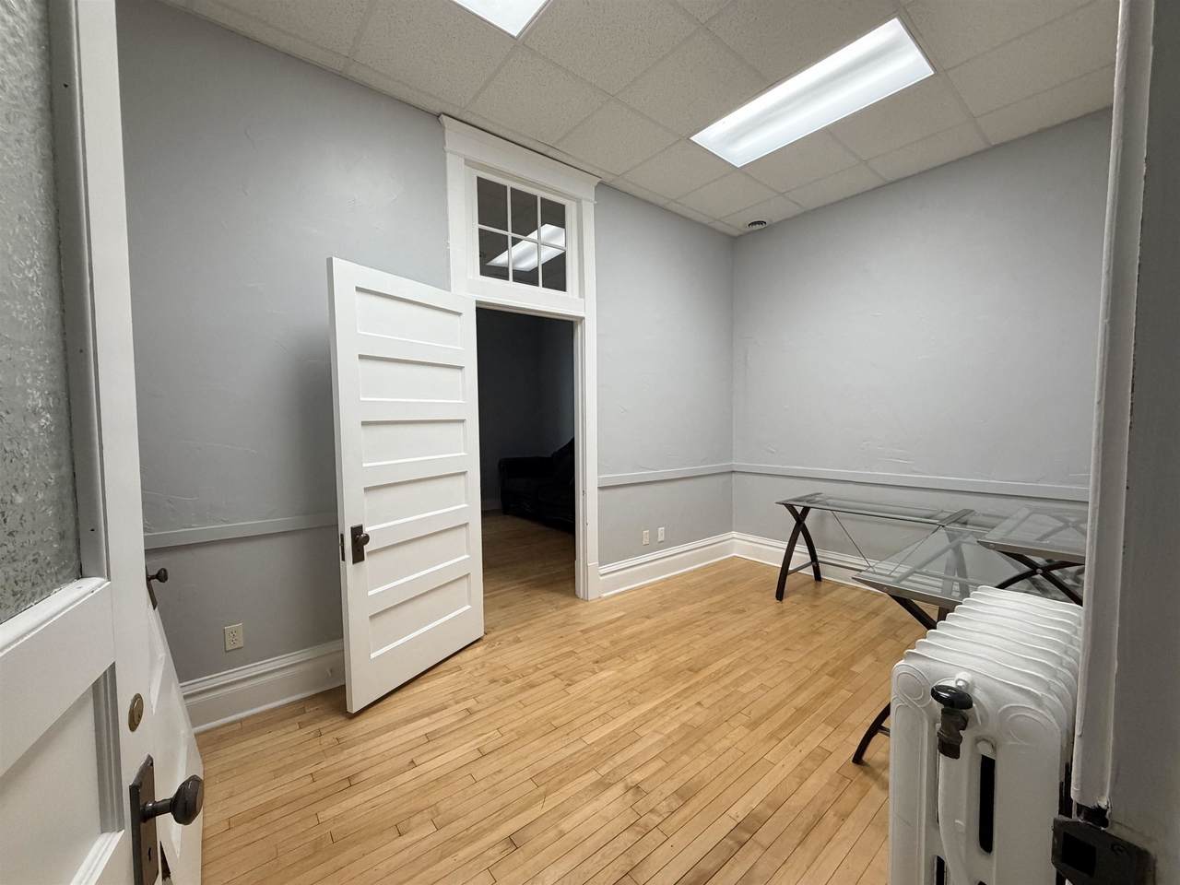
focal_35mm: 14
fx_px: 477
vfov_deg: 85.7
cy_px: 442
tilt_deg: -3.1
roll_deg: +0.7
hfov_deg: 102.1
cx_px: 590
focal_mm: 2.22
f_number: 2.2
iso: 320
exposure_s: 1/120
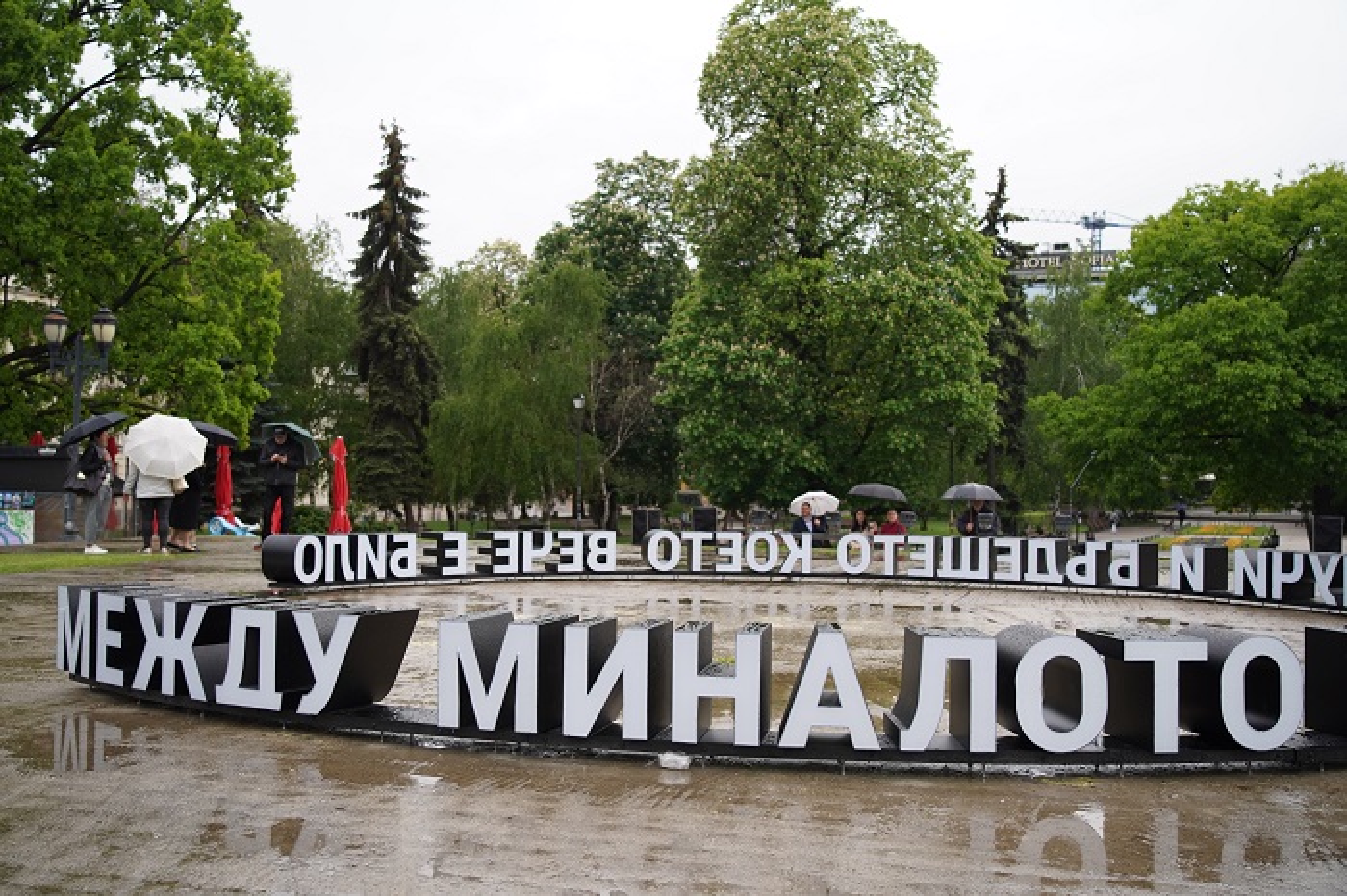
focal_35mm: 37
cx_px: 674
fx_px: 1384
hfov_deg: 51.9
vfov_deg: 35.9
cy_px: 448
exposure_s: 1/400
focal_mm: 37
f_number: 4
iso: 250
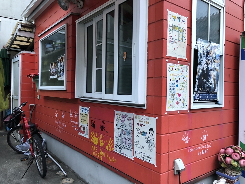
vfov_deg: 49.7
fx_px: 198
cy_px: 92
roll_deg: -1.2
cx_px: 122
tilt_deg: +1.3
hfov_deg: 63.4
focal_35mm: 28
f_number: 1.8
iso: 50
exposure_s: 1/15
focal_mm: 4
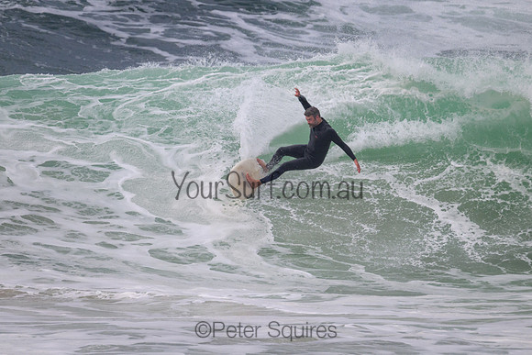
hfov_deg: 2.5
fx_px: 12178
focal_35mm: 824
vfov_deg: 1.7
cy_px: 178
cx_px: 266
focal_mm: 600
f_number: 11
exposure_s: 1/2000
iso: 560
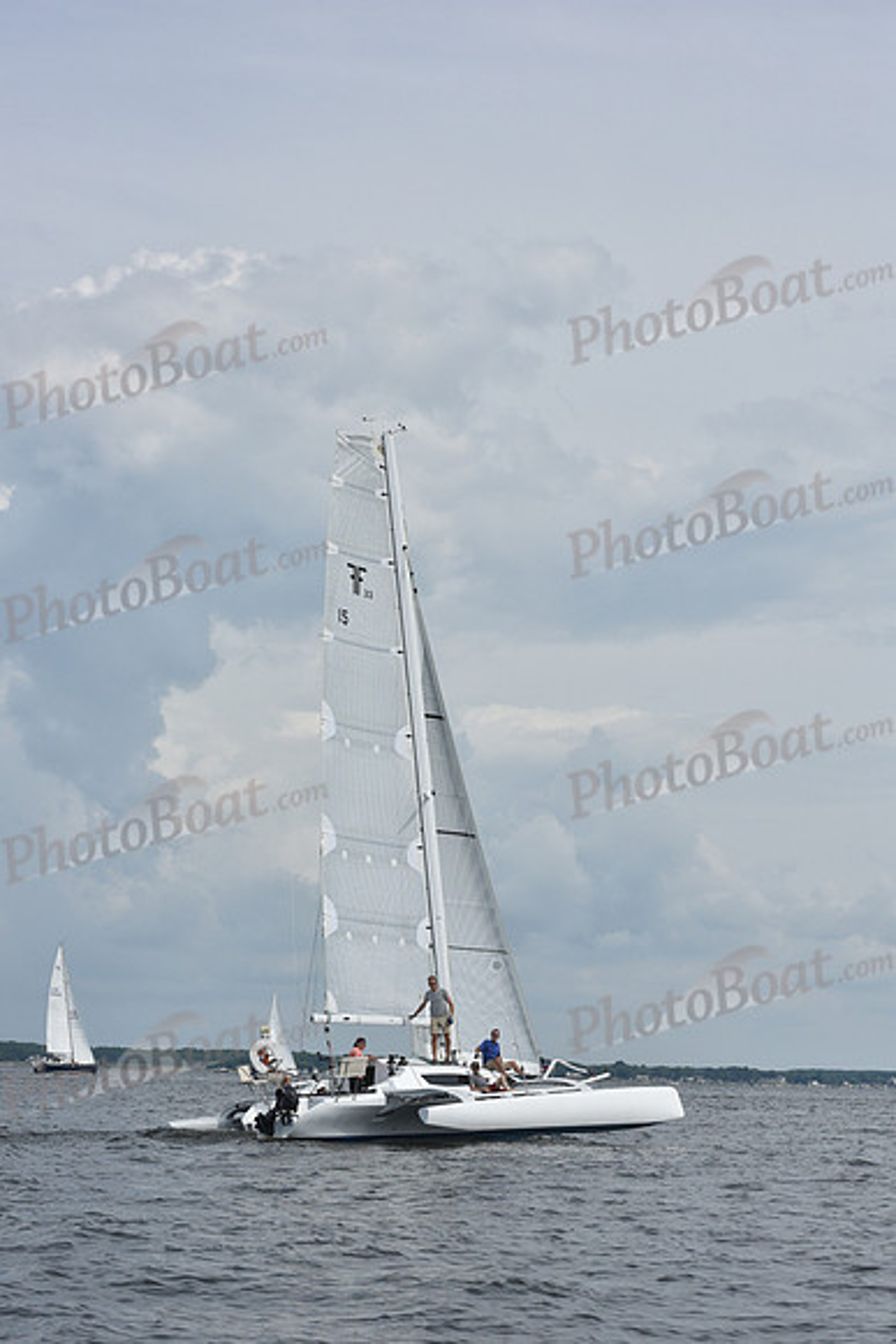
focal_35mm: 70
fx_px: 2612
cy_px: 672
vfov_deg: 28.8
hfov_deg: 19.5
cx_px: 448
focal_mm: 70
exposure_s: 1/1250
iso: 320
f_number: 10
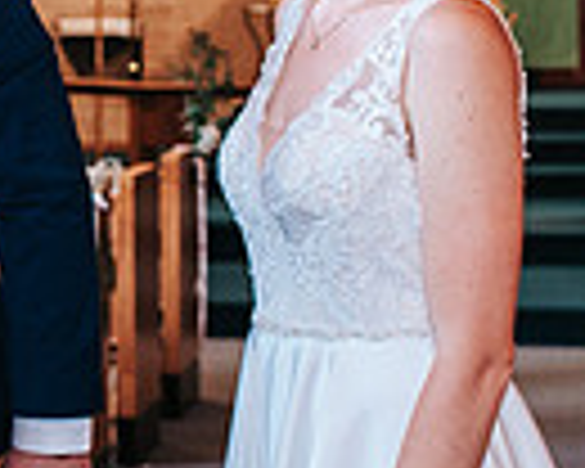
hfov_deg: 12.4
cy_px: 128
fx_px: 2580
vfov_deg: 10.3
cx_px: -238
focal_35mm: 149
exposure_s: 1/125
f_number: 3.2
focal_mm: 35
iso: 1000
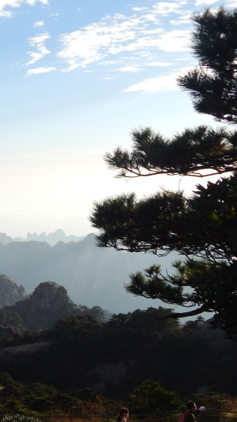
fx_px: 692
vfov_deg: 33.8
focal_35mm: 62
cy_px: 193
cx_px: -117
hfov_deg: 17.5
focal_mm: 5.6
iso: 125
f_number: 6.5
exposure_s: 1/400
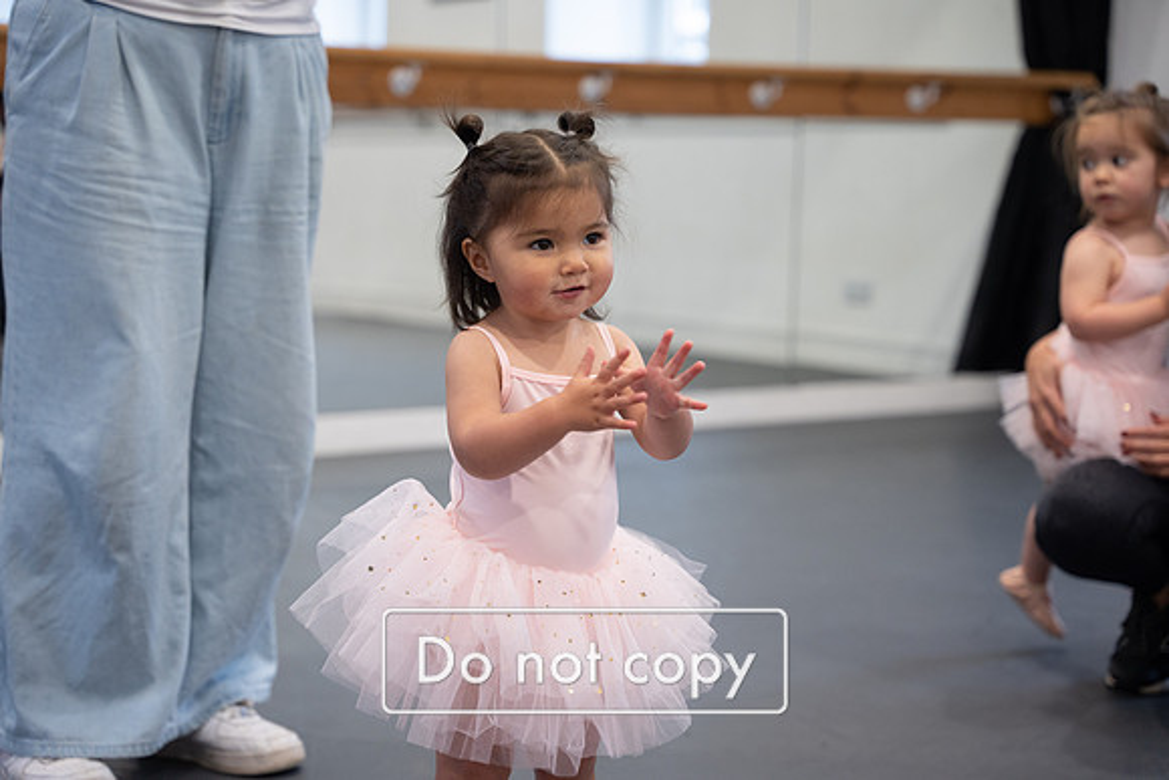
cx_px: 584
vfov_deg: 19.5
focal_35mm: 70
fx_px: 2273
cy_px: 390
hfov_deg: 28.8
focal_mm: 70
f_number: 2.8
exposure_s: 1/160
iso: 1000
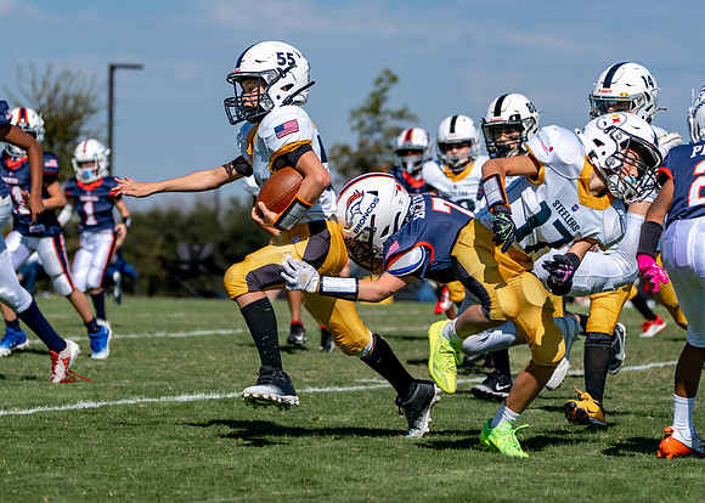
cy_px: 225
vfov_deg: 7.2
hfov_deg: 10.1
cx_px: 281
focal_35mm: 200
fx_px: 4007
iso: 125
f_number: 5.6
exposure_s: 1/2000
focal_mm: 168
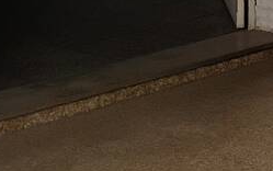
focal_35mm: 171
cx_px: 579
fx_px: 1273
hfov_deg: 10.9
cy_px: -278
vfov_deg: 7.1
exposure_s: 1/120
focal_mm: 4.26
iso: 114
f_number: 1.8
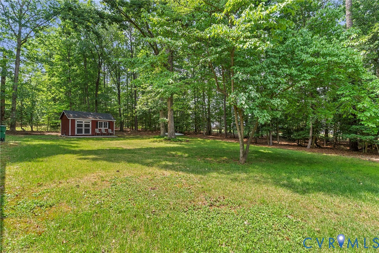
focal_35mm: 16
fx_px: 168
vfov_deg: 73.8
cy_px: 126
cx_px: 190
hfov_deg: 96.7
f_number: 8
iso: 100
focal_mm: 16
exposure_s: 1/30
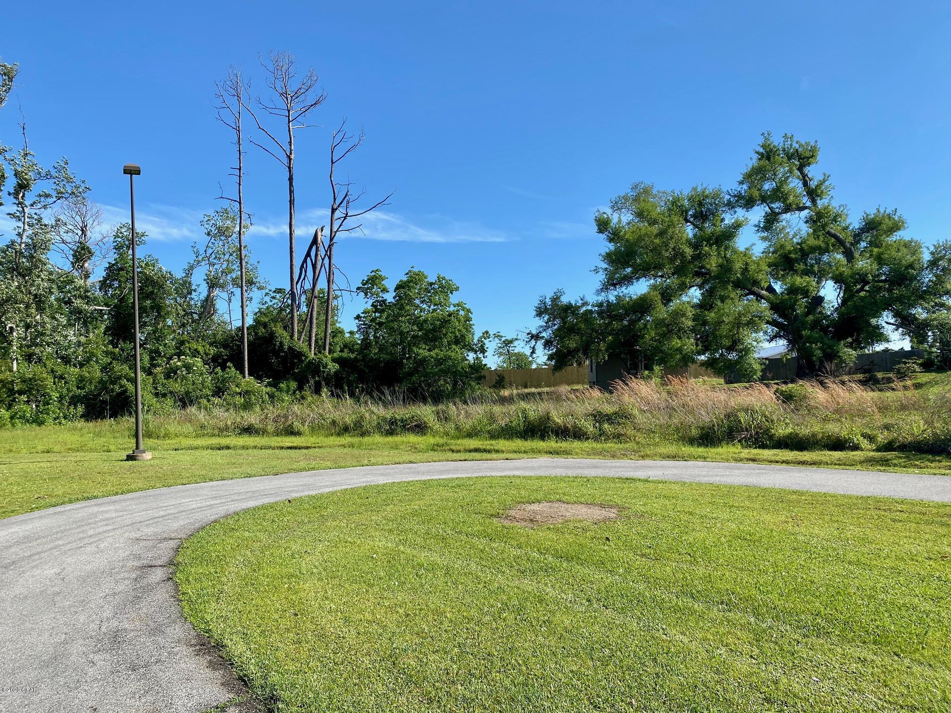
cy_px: 356
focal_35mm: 26
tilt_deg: +3.1
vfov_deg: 53.1
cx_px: 476
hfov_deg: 67.3
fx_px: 714
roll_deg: +0.3
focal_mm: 4.25
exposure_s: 1/2227
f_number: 1.8
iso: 32
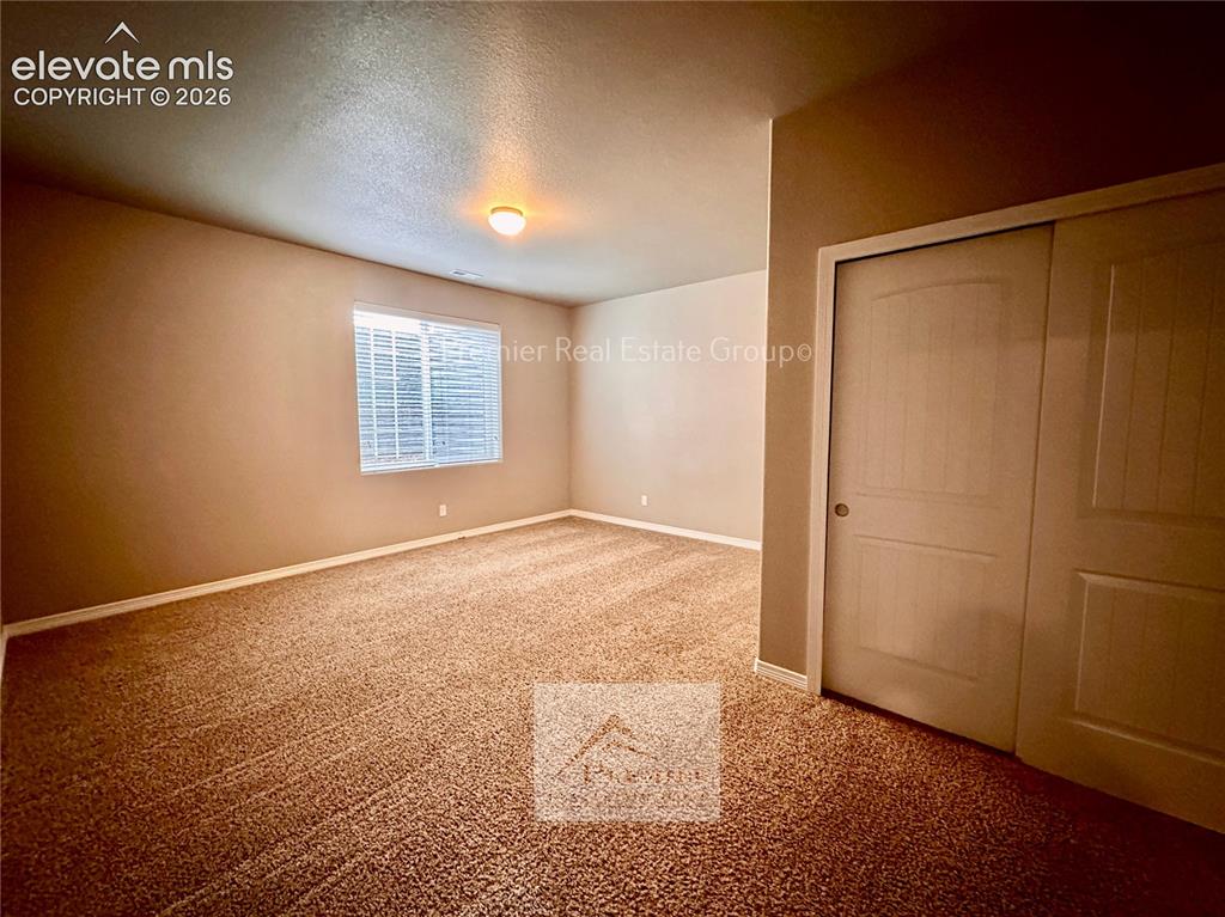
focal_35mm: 14
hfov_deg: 102.1
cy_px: 458
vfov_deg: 85.6
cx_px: 612
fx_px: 495
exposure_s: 1/60
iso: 640
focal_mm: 2.22
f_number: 2.2
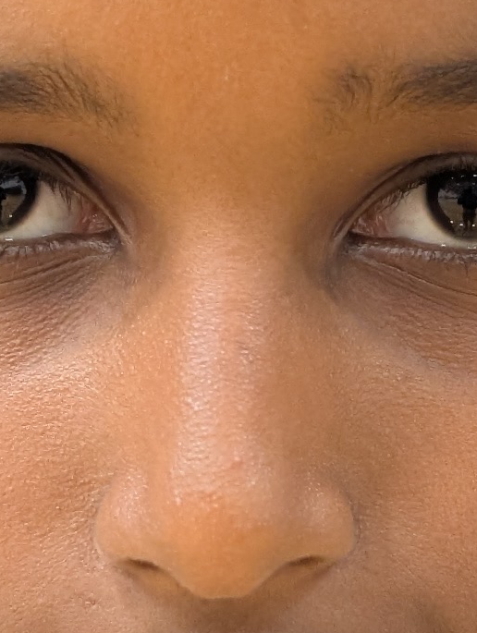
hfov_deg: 10.4
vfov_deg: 13.7
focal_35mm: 143
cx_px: 230
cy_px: 455
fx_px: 2620
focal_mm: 6.9
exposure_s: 1/113
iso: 536
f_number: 1.68
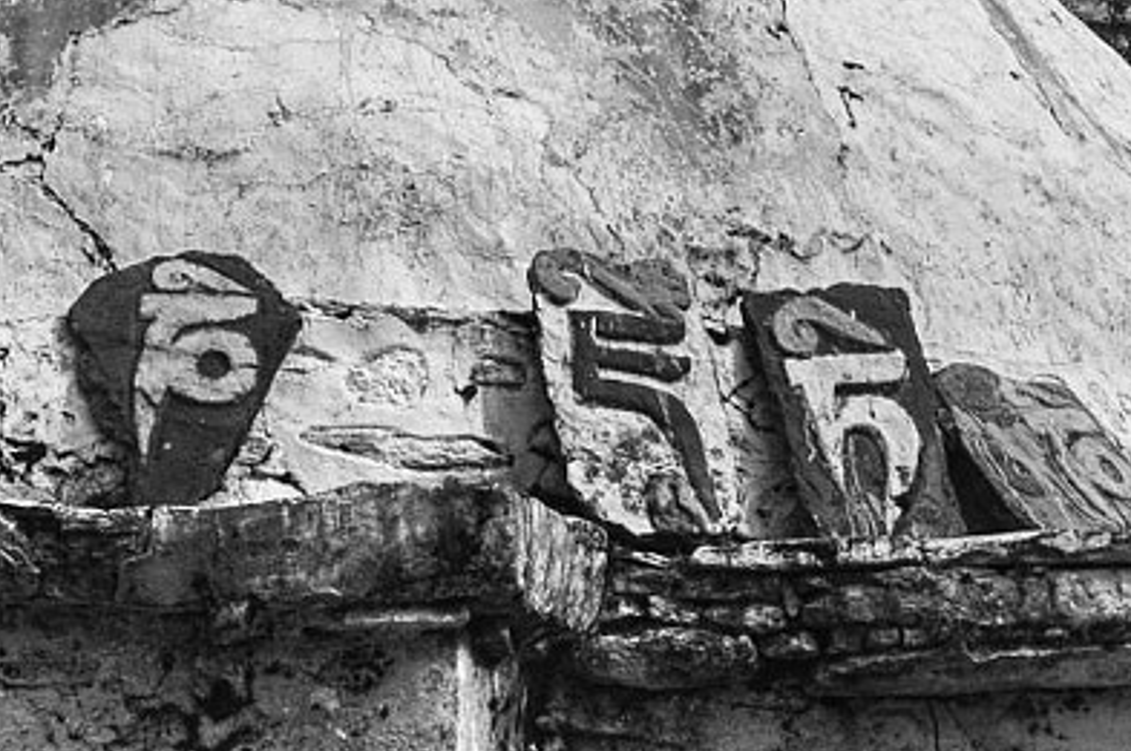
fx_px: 5178
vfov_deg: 8.2
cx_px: -184
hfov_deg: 12.2
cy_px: -168
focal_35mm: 165
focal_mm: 27
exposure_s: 1/320
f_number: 11
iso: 320
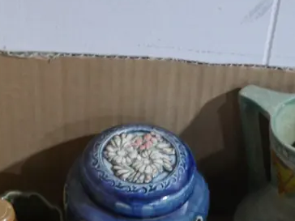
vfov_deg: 11.6
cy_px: 403
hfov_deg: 16.7
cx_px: 160
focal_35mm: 118
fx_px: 1006
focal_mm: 21
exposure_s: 1/60
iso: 2000
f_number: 4.6
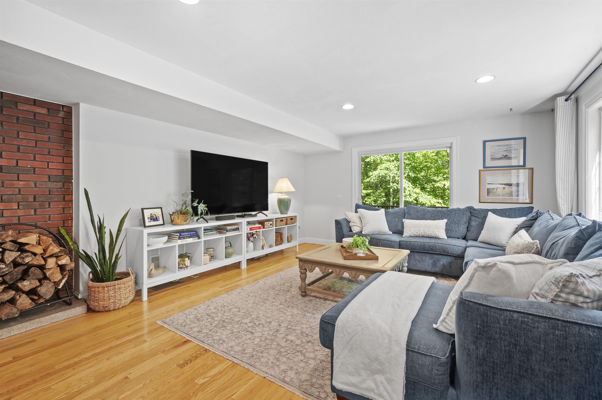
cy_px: 200
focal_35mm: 16
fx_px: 259
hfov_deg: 98.6
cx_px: 301
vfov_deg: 75.4
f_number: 7.1
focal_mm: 15.5
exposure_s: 1.3
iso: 250
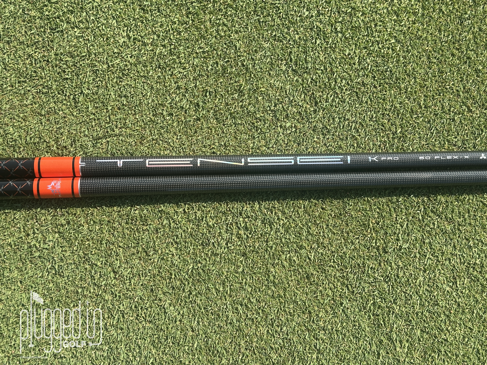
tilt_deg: -81.9
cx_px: 244
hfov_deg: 39.7
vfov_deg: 30.3
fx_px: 675
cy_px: 182
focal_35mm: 48
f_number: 1.78
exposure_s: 1/2114
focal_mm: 6.86
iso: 64
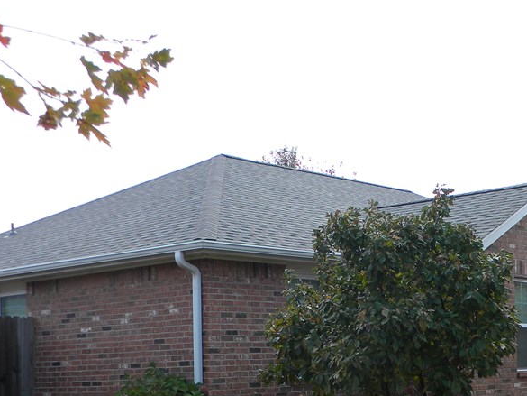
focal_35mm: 63
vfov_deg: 22.8
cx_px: 385
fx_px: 959
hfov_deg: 30.3
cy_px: 339
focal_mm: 6.4
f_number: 3.7
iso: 80
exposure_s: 1/176
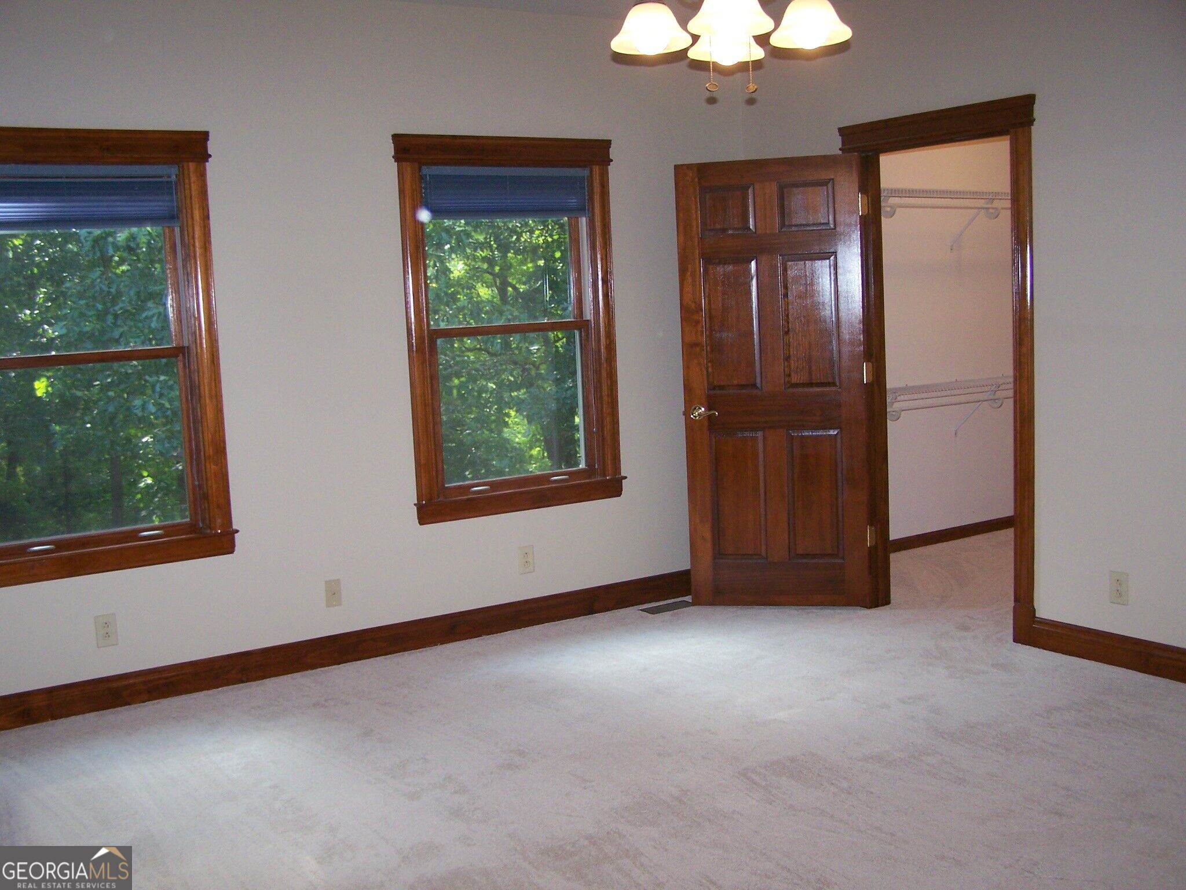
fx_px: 1302
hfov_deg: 49.0
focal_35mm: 38
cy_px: 445
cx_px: 593
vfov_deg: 37.7
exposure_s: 1/60
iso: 160
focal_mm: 6.3
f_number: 2.8
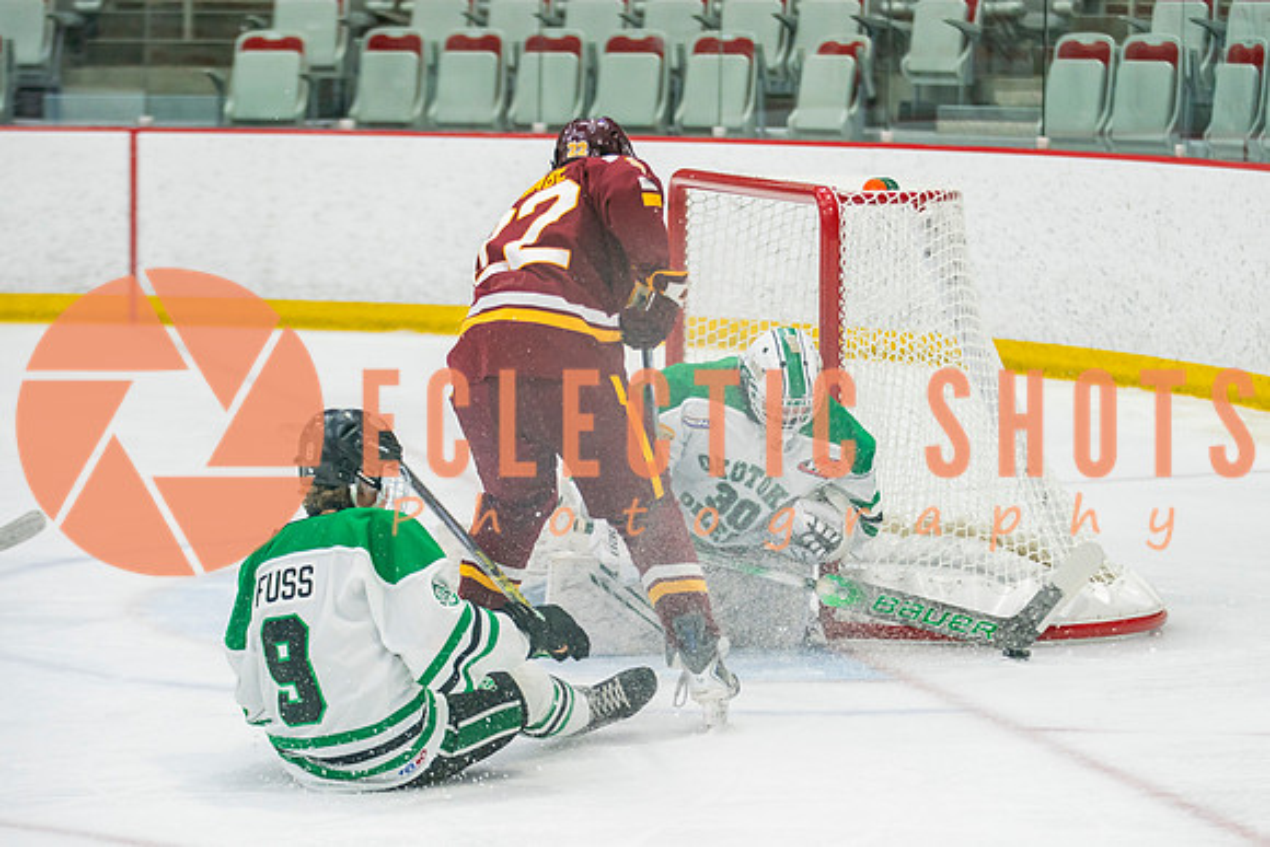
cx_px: 754
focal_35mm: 148
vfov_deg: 9.3
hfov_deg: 13.9
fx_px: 5209
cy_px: 414
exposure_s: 1/640
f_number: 2.8
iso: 800
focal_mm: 105
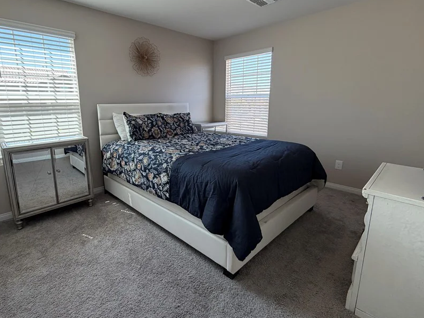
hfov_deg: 87.2
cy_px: 141
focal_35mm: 18
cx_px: 181
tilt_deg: -9.8
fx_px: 220
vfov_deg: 71.4
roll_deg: +1.5
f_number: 2.2
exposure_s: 1/120
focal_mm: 2.22
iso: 100
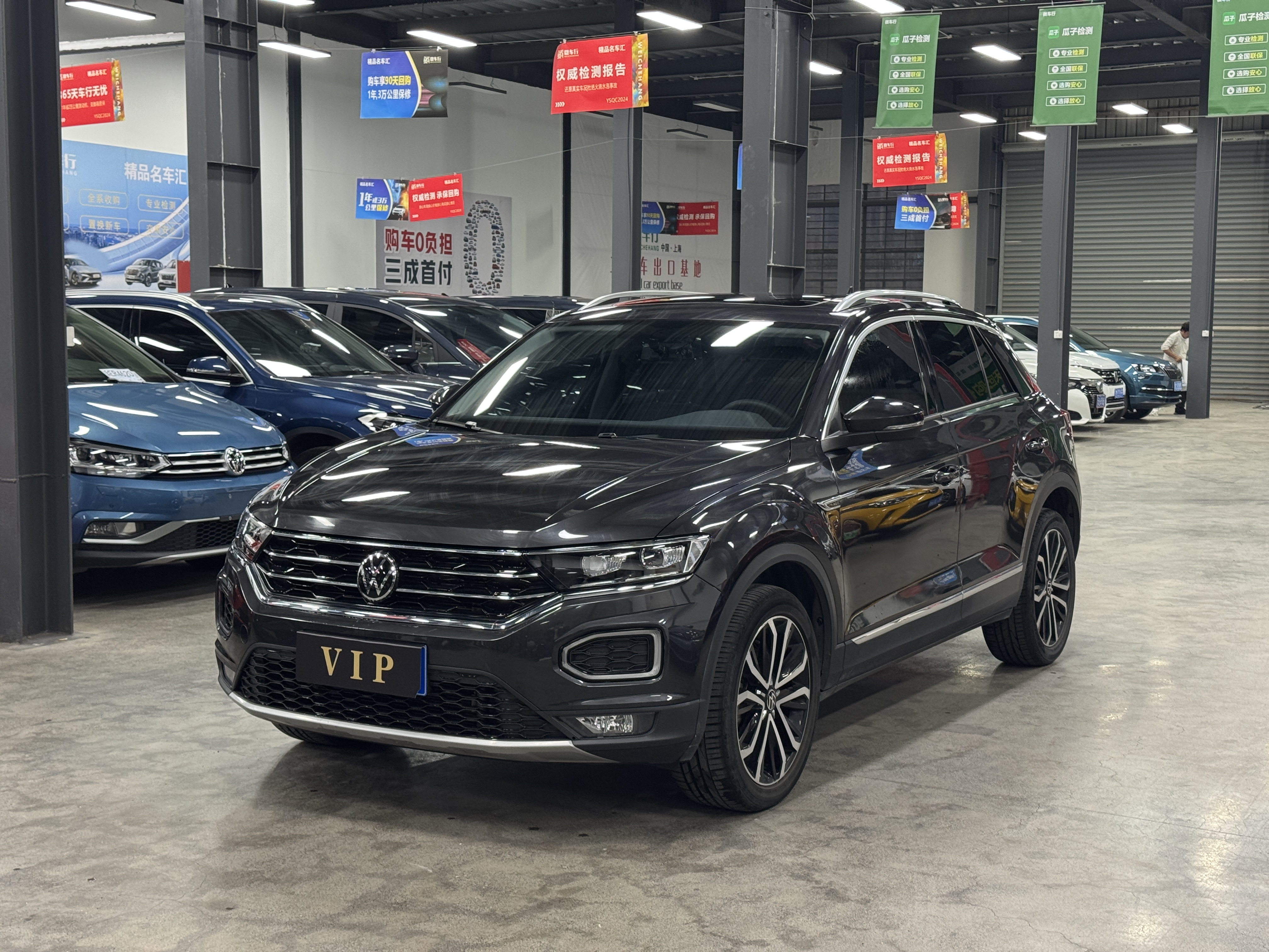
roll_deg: -0.3
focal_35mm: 48
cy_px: 476
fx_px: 1760
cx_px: 634
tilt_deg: -5.3
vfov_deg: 30.3
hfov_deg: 39.7
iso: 200
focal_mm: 6.76
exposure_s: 1/60
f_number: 1.78
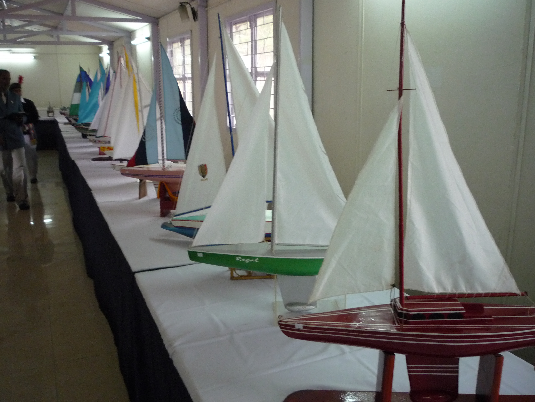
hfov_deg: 56.8
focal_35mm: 32
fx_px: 495
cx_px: 268
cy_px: 201
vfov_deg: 44.2
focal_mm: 5.2
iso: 320
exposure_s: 1/30
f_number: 3.3
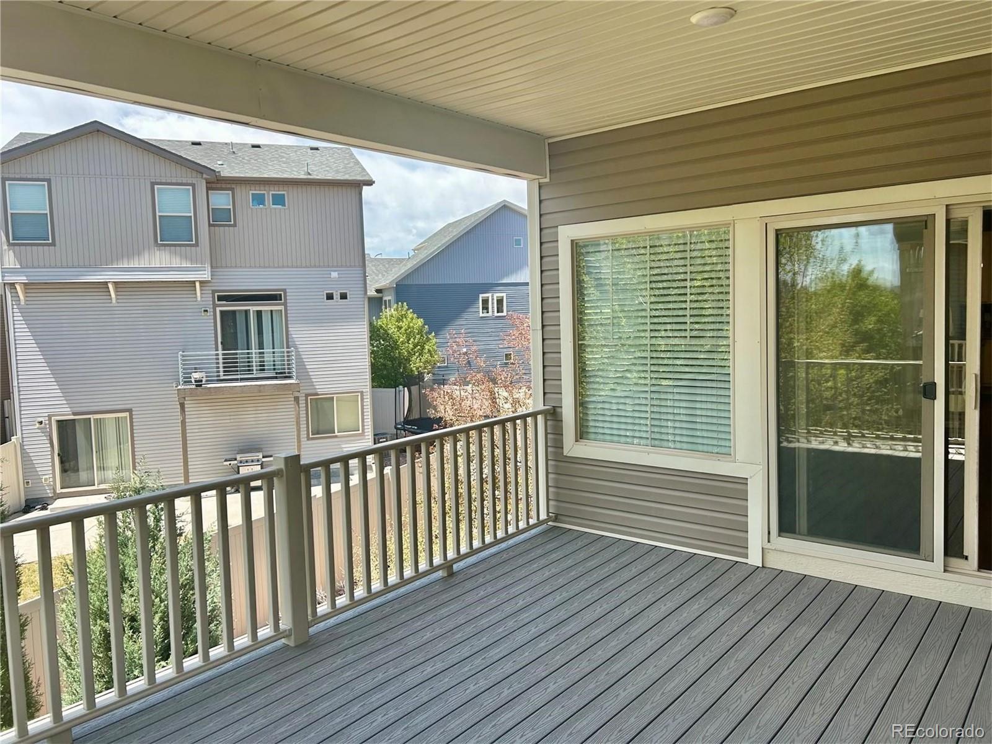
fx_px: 745
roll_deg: +1.3
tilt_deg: -3.2
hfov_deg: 67.3
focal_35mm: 26
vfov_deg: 53.0
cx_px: 496
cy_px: 372
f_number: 1.5
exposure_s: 1/1209
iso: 50
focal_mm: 5.7
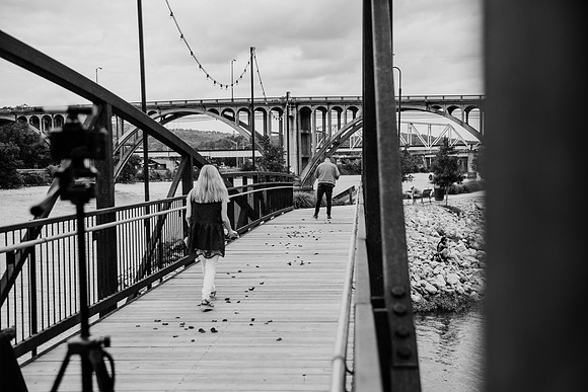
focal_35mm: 44
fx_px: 719
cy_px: 196
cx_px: 294
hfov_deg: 44.5
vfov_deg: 30.5
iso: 320
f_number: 4
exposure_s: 1/800
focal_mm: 44
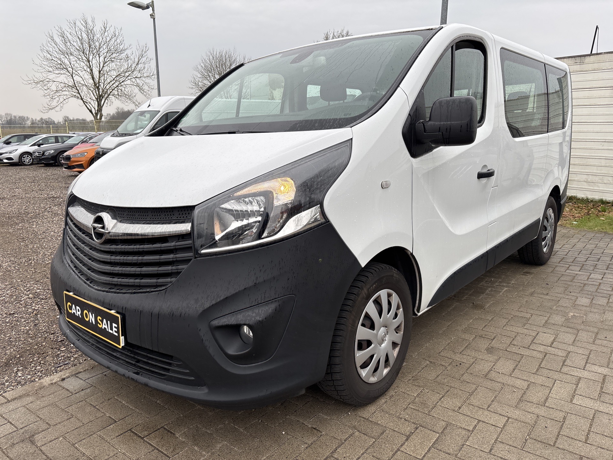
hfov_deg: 67.3
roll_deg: +0.6
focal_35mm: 26
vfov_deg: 53.1
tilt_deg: -10.4
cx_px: 306
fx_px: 460
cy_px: 230
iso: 50
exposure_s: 1/403
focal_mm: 5.96
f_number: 1.6
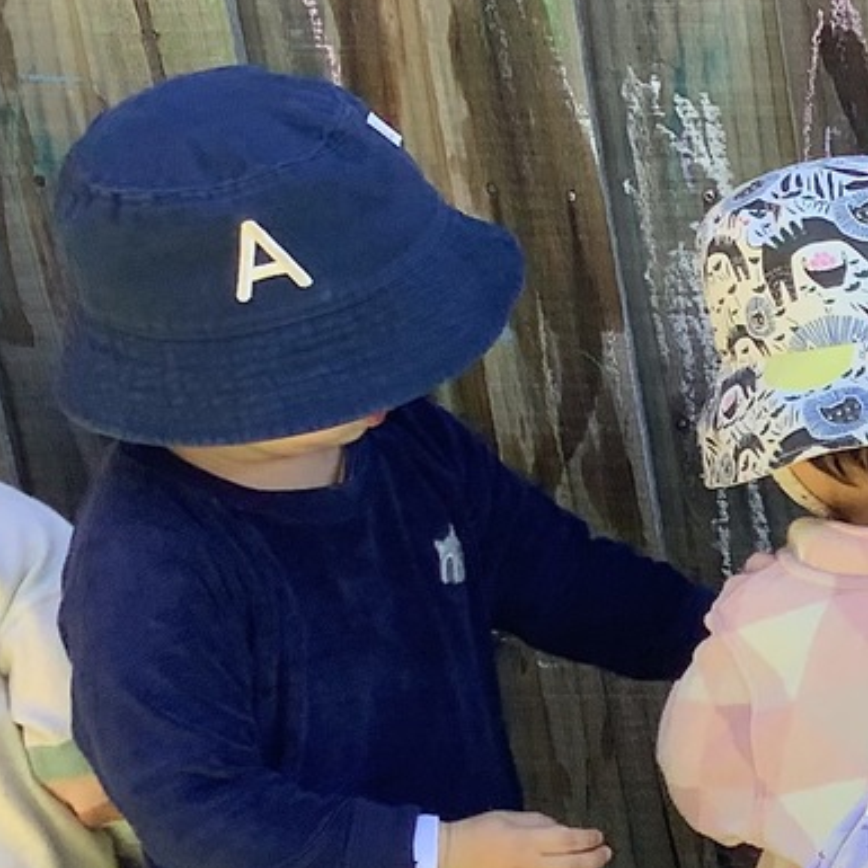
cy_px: 743
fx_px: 3064
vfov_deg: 16.0
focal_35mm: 108
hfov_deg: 14.6
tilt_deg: -28.1
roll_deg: -0.1
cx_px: 1453
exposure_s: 1/100
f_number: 2.4
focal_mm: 3.3
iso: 25
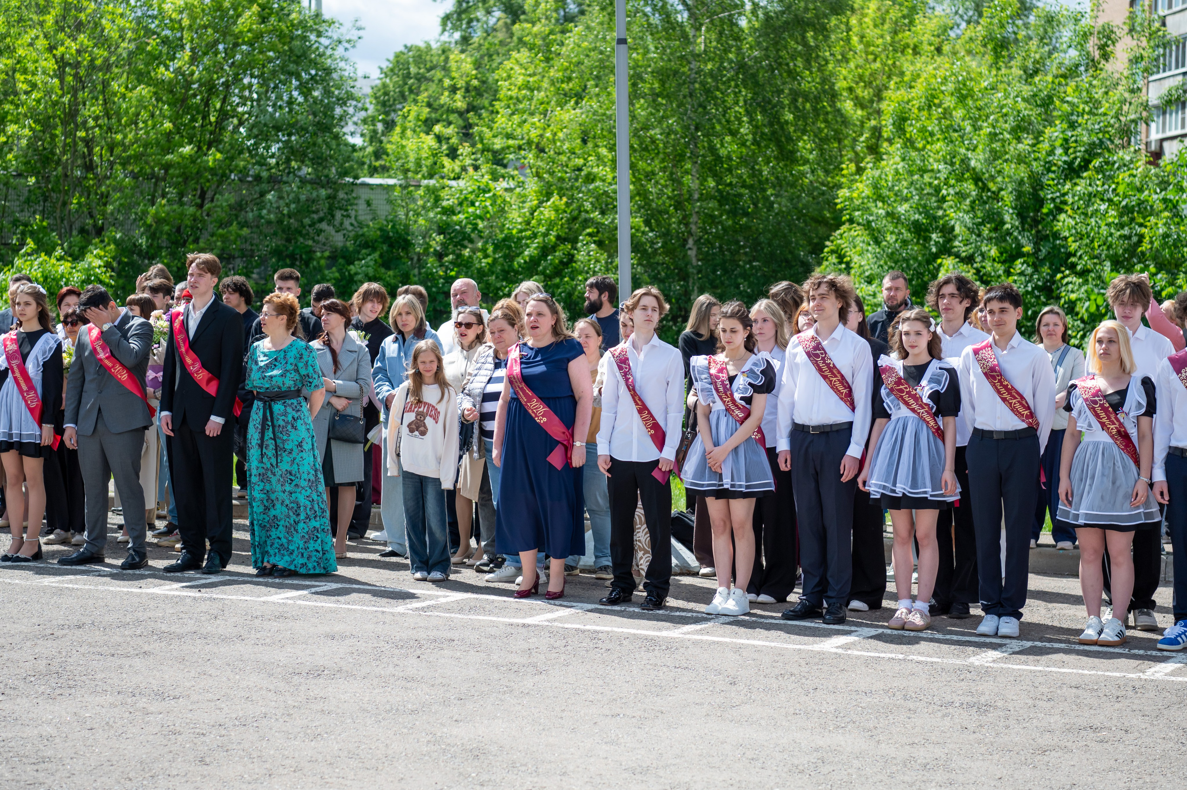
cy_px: 395
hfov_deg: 28.1
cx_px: 583
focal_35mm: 72
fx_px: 2376
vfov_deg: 18.9
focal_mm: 70
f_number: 3.5
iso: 160
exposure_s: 1/2000
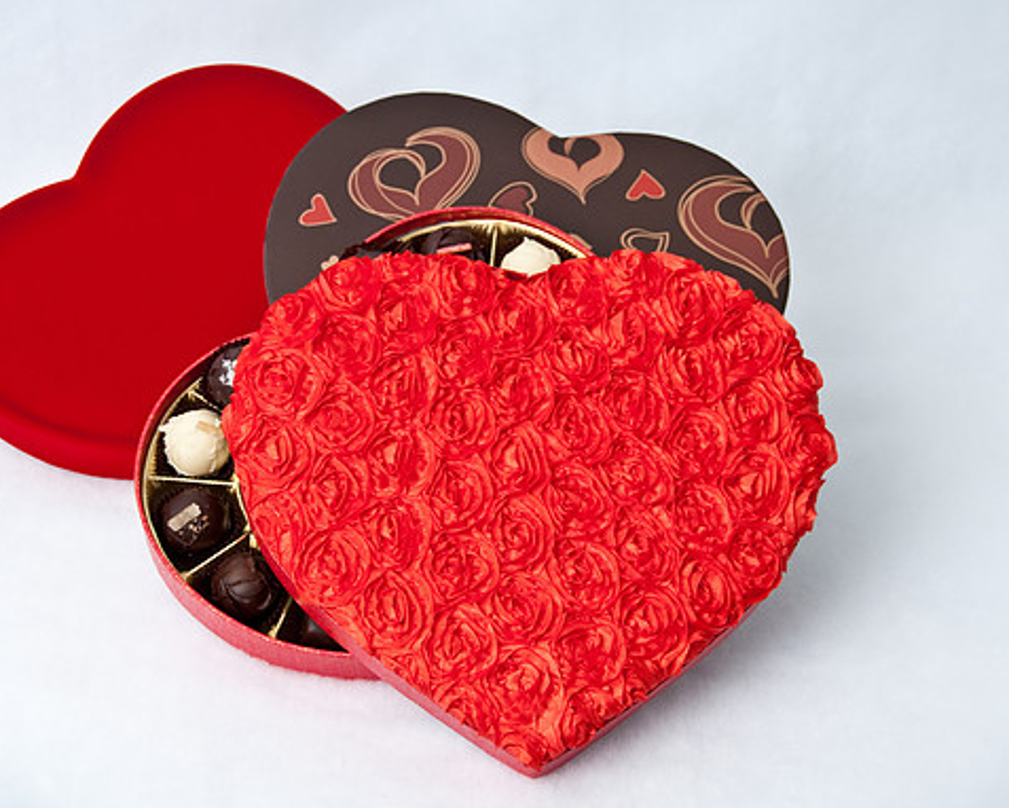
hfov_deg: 23.3
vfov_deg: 18.7
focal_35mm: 82
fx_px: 2450
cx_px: 434
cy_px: 405
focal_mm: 48
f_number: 5.6
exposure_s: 1/13
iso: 200
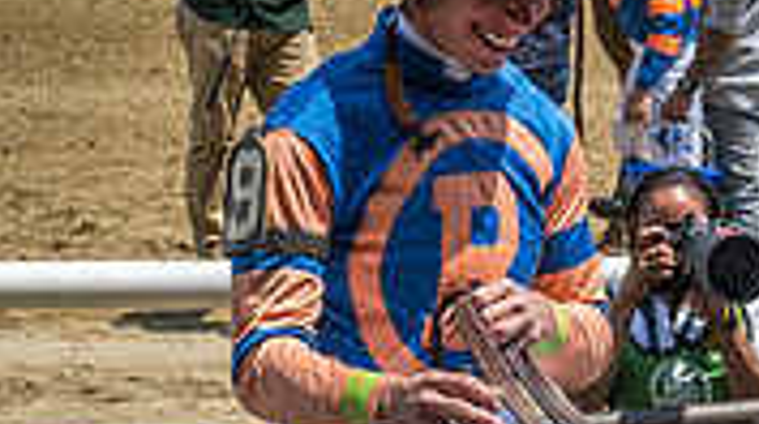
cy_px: 520
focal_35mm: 420
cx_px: 858
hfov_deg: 5.1
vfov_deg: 2.9
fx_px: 8441
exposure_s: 1/640
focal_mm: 44.38
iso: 100
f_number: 4.5
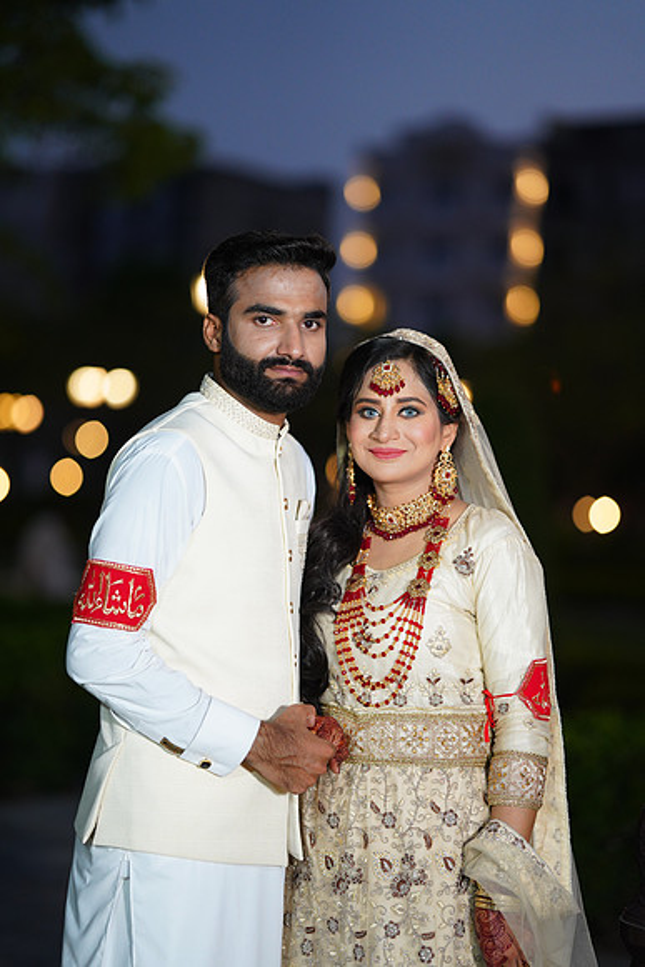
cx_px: 322
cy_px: 484
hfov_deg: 16.1
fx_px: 2283
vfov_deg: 23.9
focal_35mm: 85
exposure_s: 1/200
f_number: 1.4
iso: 1000
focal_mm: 85
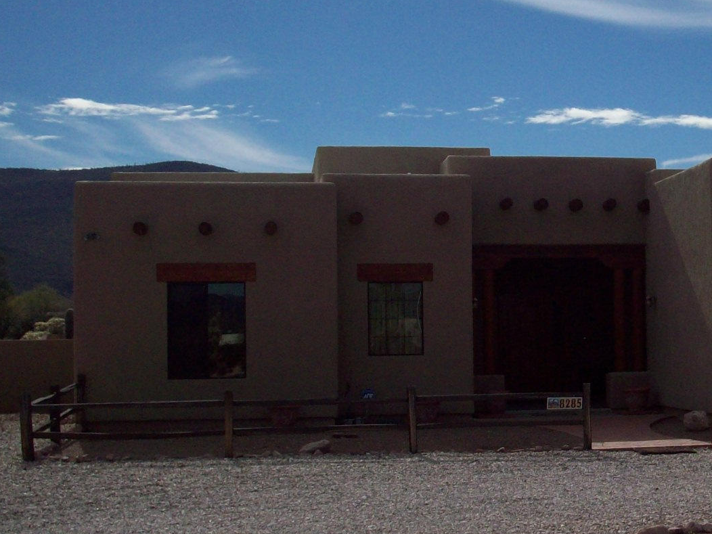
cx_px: 636
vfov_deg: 20.4
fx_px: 1481
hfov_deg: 26.2
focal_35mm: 72
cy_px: 246
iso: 80
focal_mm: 6.2
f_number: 5.6
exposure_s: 1/1401
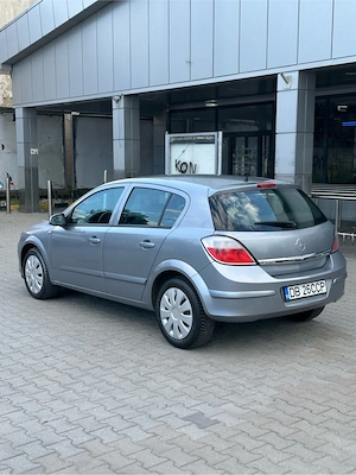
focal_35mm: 48
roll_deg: -0.6
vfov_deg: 39.7
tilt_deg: -6.1
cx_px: 178
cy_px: 238
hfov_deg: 30.3
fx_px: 658
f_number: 1.78
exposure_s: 1/555
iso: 64
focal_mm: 6.86
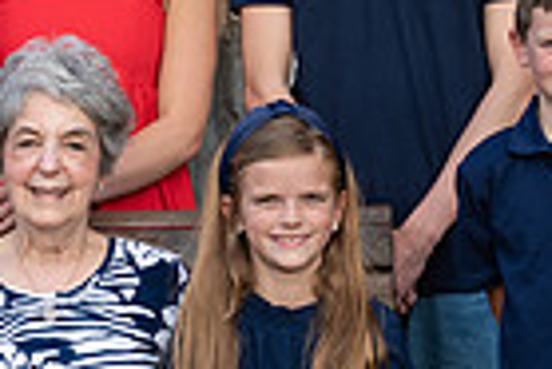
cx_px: -97
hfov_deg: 8.5
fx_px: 3684
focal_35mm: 240
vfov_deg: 5.7
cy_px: 145
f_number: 2.8
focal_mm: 50
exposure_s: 1/500
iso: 200
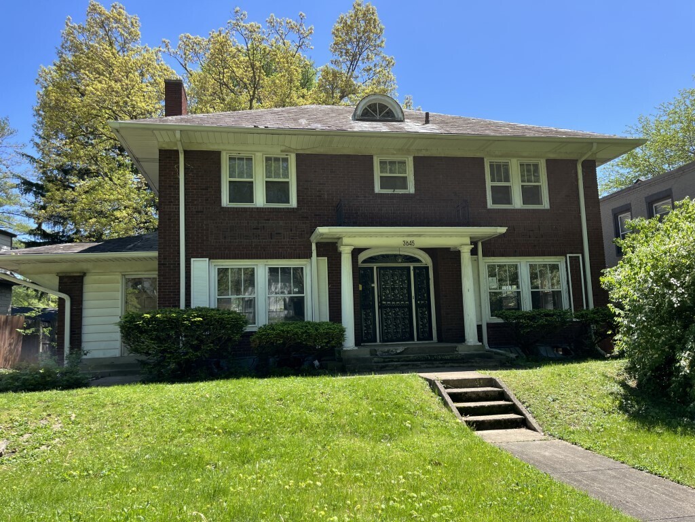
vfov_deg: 53.1
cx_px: 348
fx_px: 522
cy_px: 261
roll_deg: +2.6
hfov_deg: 67.3
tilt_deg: +6.1
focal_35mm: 26
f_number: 1.6
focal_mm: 5.1
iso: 50
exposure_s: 1/1151
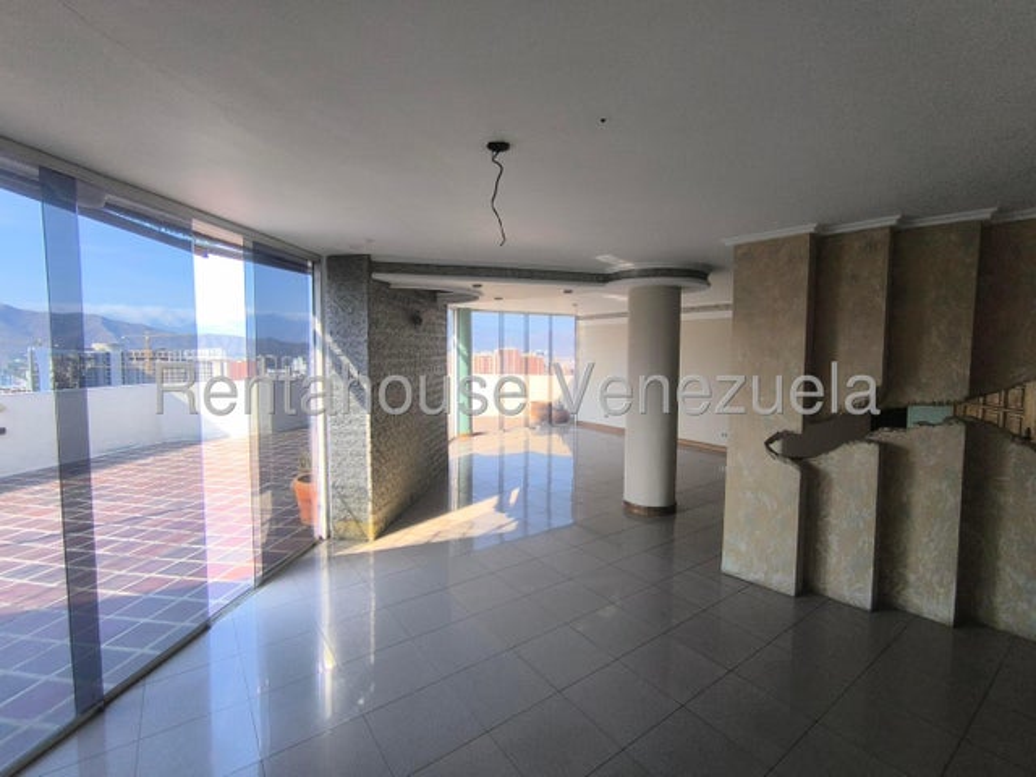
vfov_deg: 78.1
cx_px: 518
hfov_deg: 94.5
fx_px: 479
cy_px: 388
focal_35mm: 16
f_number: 2.2
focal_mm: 1.65
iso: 50
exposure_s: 1/243
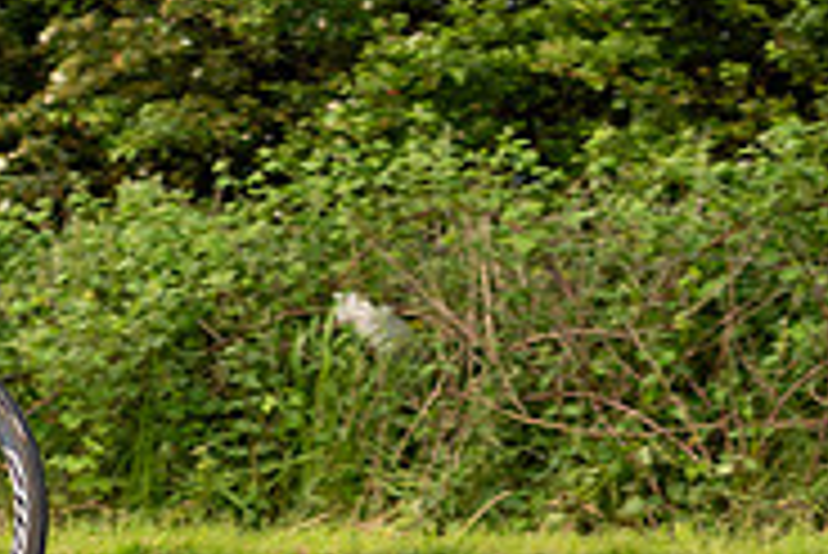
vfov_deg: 5.1
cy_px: 227
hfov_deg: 7.5
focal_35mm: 271
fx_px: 6238
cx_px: -193
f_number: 3.2
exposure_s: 1/640
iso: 400
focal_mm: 70
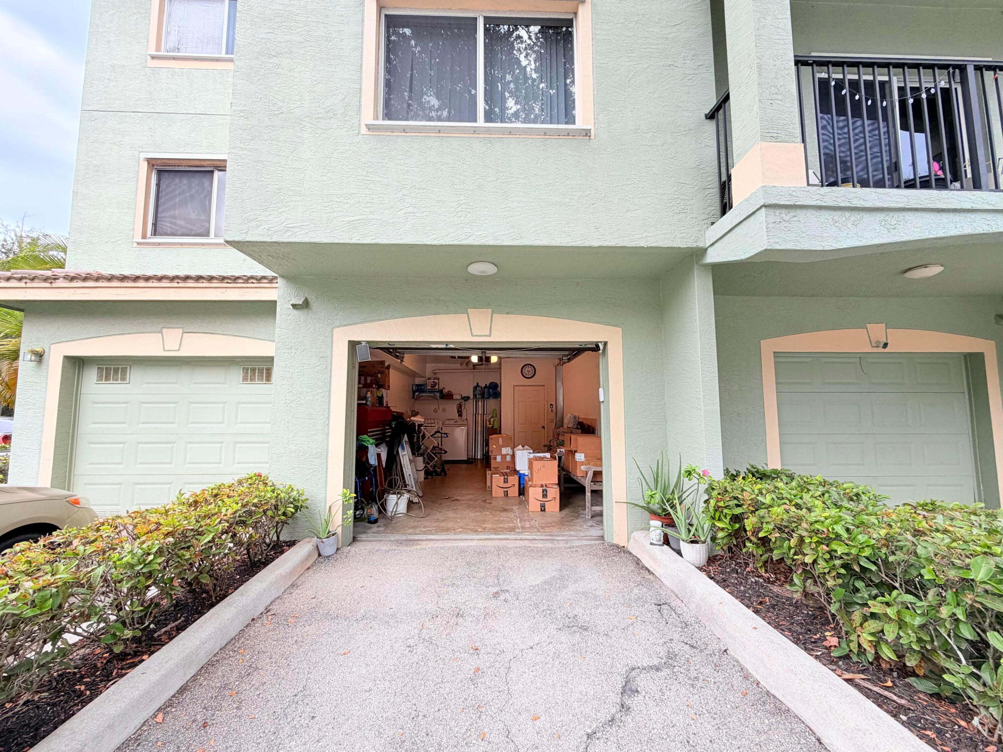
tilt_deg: +5.9
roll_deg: +0.6
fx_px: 406
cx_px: 502
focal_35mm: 14
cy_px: 376
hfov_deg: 102.1
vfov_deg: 85.7
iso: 40
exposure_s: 1/136
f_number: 2.2
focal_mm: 2.22
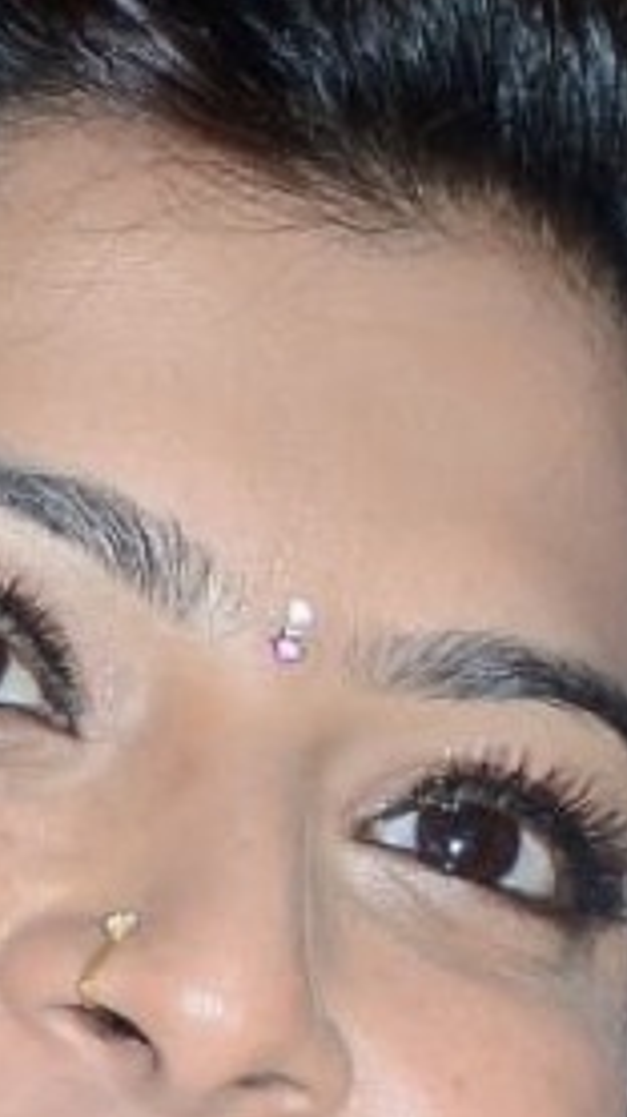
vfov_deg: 2.3
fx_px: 27893
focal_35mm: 942
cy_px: 2979
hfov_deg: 1.3
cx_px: -386
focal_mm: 92
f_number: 6.3
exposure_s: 1/125
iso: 500
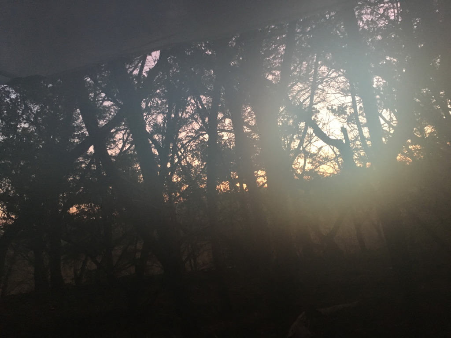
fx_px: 378
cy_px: 169
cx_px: 226
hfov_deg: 61.7
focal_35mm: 29
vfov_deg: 48.2
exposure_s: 1/30
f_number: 2.2
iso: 200
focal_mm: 4.15
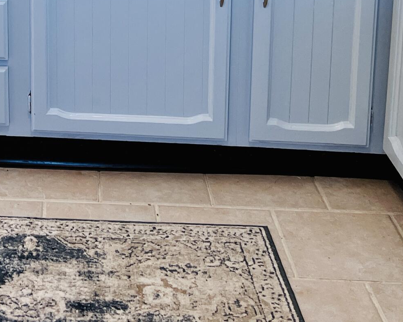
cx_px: -20
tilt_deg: -10.5
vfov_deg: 18.1
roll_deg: +0.7
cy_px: -134
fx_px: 918
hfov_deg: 23.5
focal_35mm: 77
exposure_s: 1/120
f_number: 1.5
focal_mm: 5.7
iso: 80
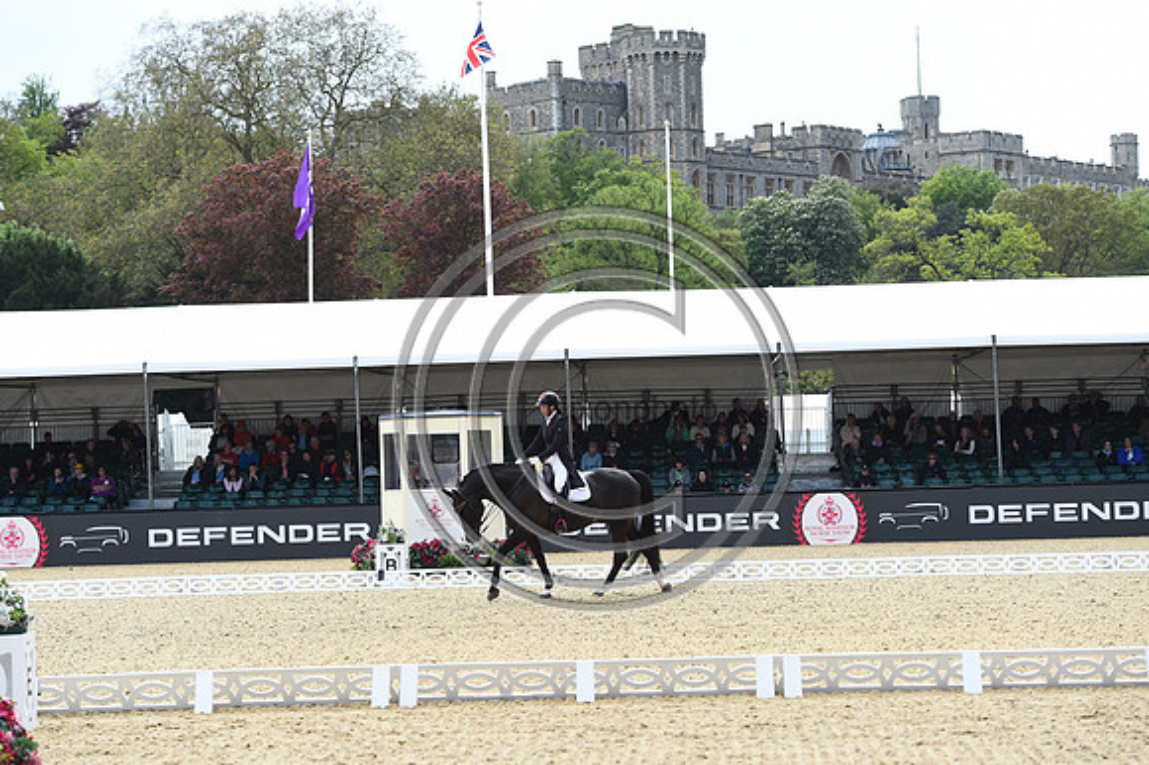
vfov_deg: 14.8
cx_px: 574
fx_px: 2935
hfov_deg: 22.2
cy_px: 382
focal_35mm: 92
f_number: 4.5
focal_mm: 92
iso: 450
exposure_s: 1/1250
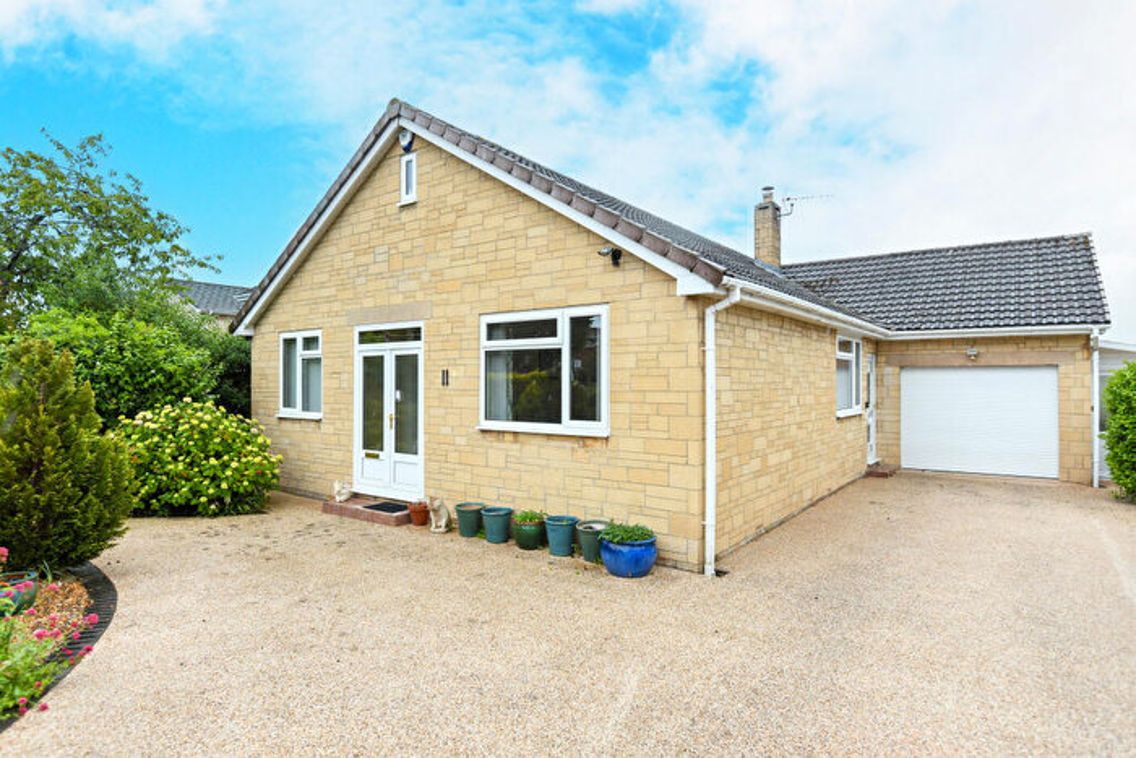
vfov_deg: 64.6
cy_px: 379
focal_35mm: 19
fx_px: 600
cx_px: 568
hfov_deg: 86.9
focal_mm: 19
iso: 800
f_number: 6.3
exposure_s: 1/500
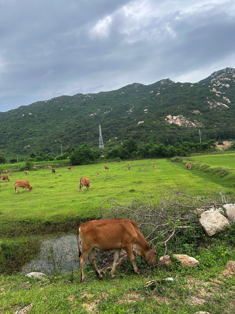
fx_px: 235
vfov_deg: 67.3
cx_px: 118
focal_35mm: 26
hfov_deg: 53.1
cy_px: 157
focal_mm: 5.7
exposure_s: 1/887
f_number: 1.5
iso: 50
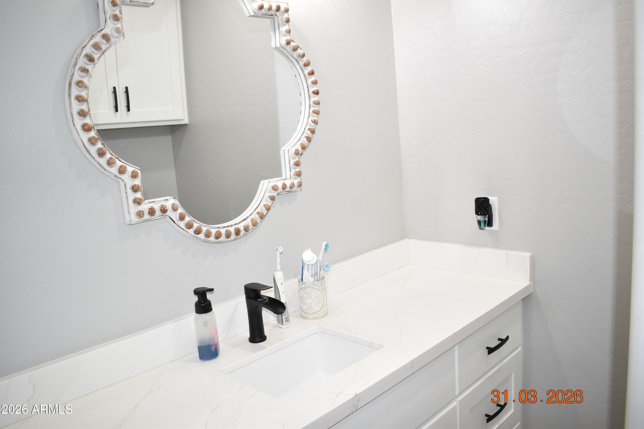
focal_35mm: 27
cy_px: 214
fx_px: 483
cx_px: 322
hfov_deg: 67.4
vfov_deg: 47.9
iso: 560
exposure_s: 1/60
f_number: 4
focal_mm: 18
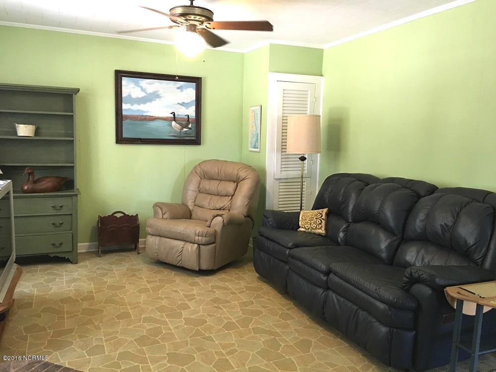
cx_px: 248
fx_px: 416
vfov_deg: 48.2
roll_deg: -1.3
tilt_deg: -5.7
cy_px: 186
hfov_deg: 61.7
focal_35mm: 29
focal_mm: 4.15
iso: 100
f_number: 2.2
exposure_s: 1/10
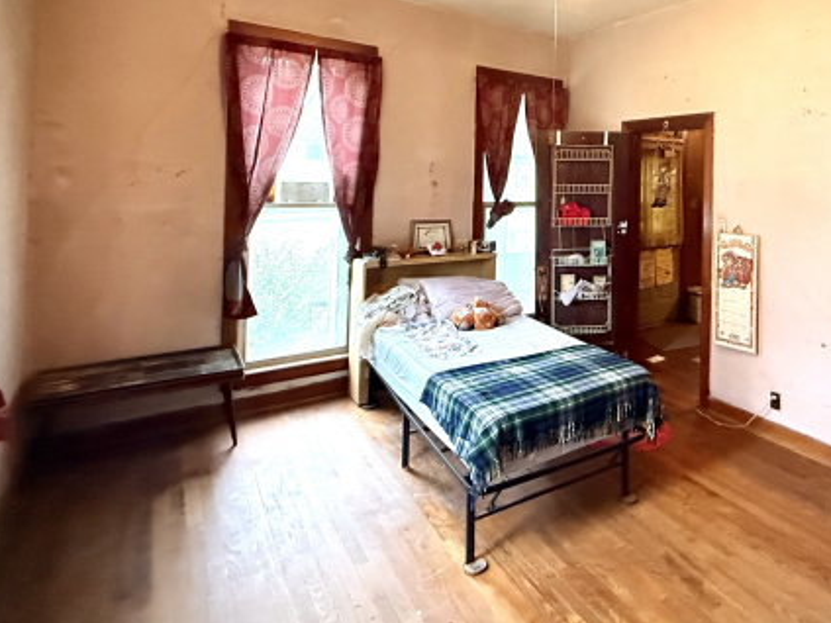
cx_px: 597
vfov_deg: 58.6
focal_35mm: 22
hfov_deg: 72.4
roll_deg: -0.9
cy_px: 174
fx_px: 528
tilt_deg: -0.7
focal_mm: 2.22
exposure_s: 1/60
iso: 800
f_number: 2.2
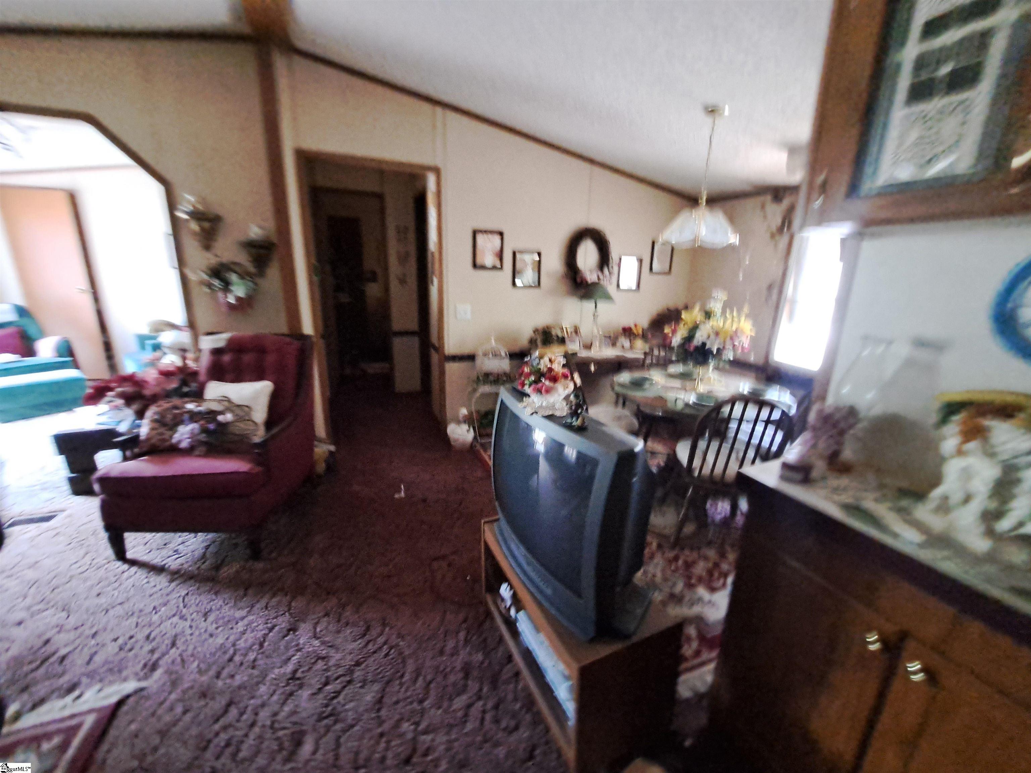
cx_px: 516
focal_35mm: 13
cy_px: 386
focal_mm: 1.74
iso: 640
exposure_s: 1/20
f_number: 2.2
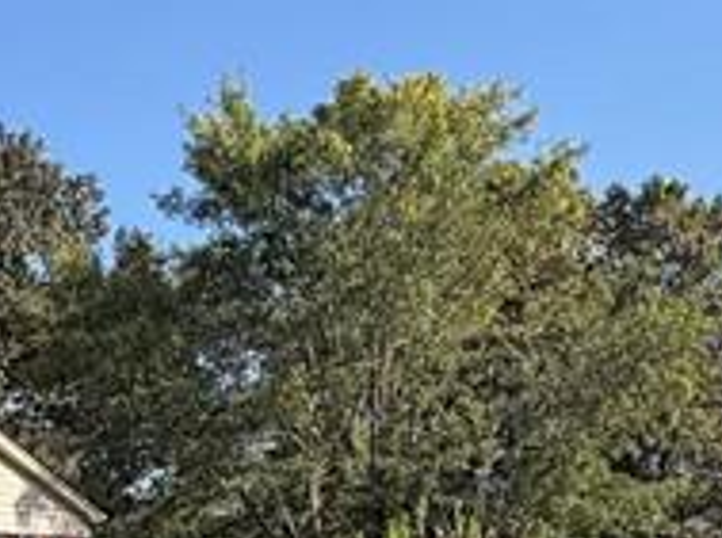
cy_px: 714
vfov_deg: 18.0
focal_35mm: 76
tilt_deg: -3.3
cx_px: 111
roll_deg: +0.4
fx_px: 1582
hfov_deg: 25.1
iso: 32
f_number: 2.2
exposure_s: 1/770
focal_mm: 2.22
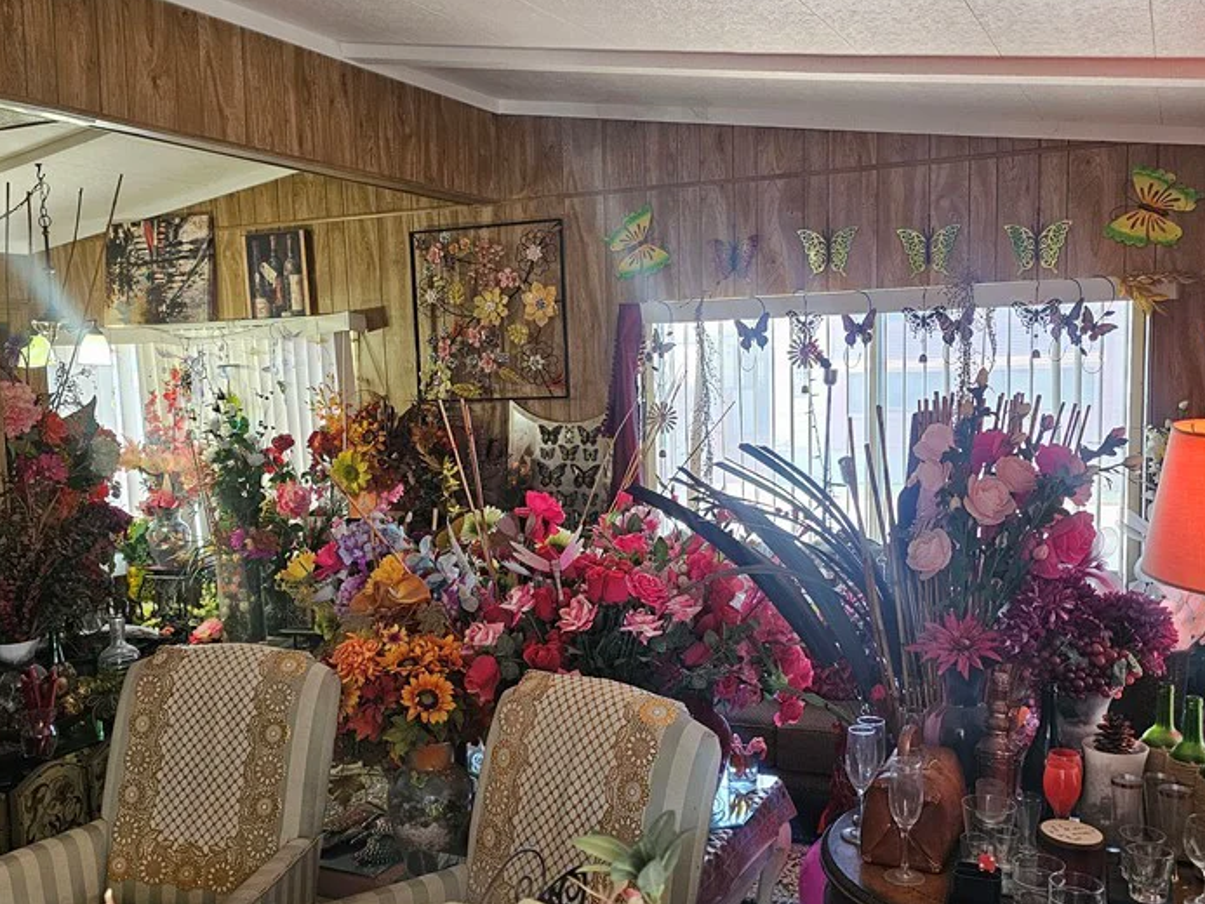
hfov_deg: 53.9
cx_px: 584
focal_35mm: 34
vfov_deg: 41.8
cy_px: 490
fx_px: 1184
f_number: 1.7
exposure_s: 1/120
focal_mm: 6.3
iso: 640
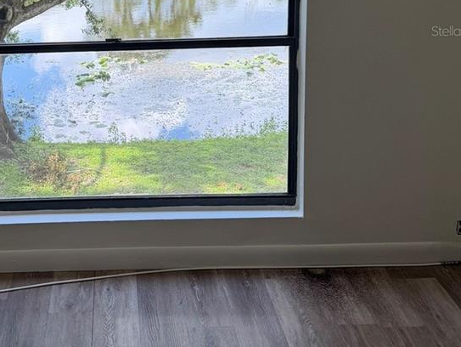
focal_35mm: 53
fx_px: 706
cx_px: 110
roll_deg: +3.1
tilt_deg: -10.4
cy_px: 31
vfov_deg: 26.6
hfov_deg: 35.3
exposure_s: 1/575
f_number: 1.78
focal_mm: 6.76
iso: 100
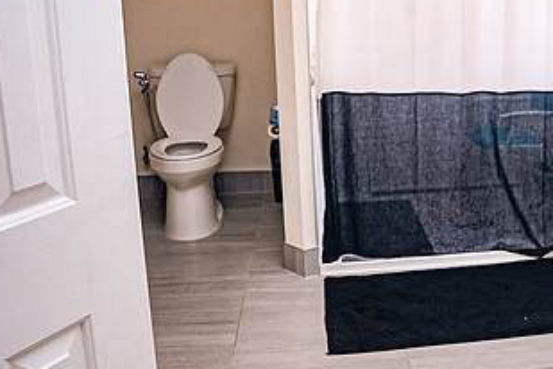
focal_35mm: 45
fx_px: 691
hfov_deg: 41.7
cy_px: 99
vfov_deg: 29.5
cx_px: 442
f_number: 5.6
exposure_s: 1/100
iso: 640
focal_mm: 24
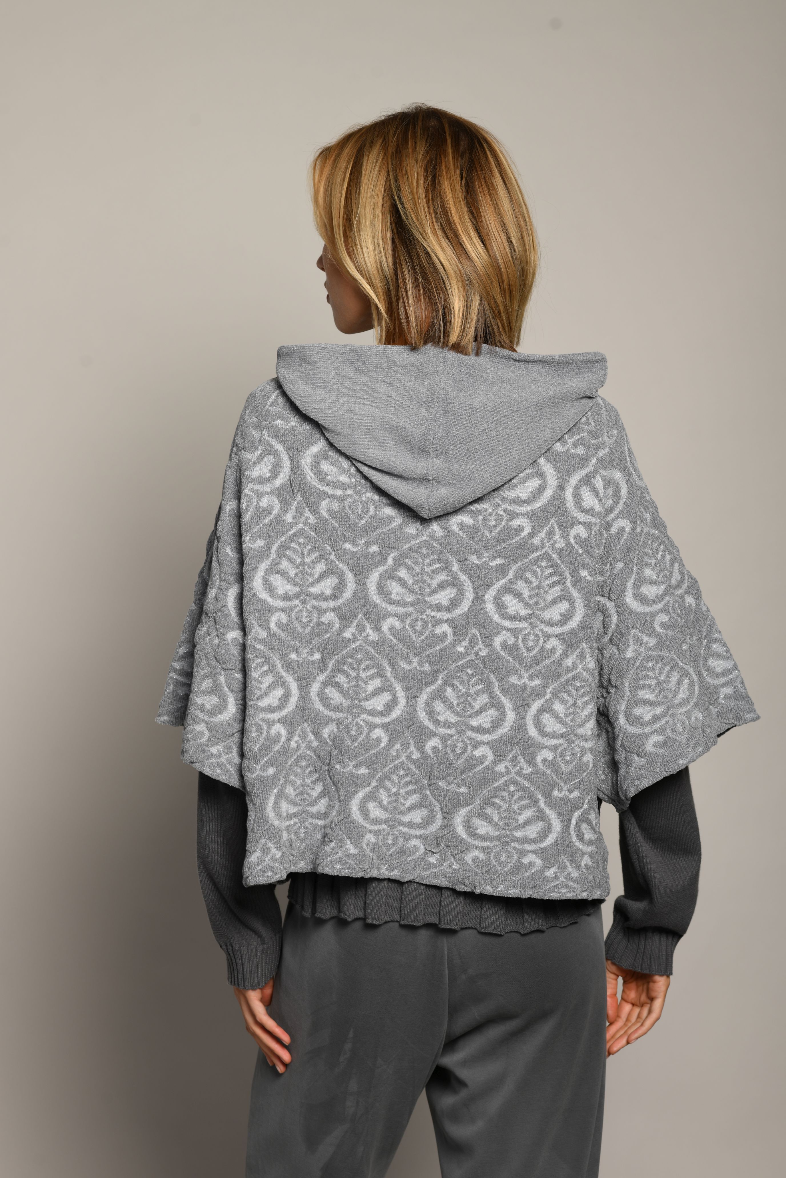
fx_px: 2784
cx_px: 393
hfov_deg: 16.1
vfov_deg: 23.9
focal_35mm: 85
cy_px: 589
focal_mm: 85
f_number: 8
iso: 100
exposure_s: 1/160
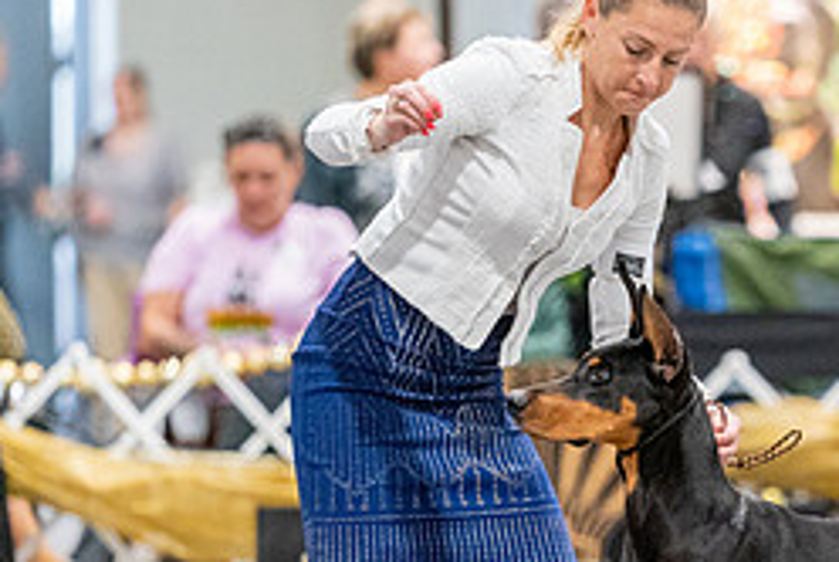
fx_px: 10896
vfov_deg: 3.0
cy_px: 445
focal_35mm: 467
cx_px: 765
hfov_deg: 4.4
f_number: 2.8
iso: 6400
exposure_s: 1/250
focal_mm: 200
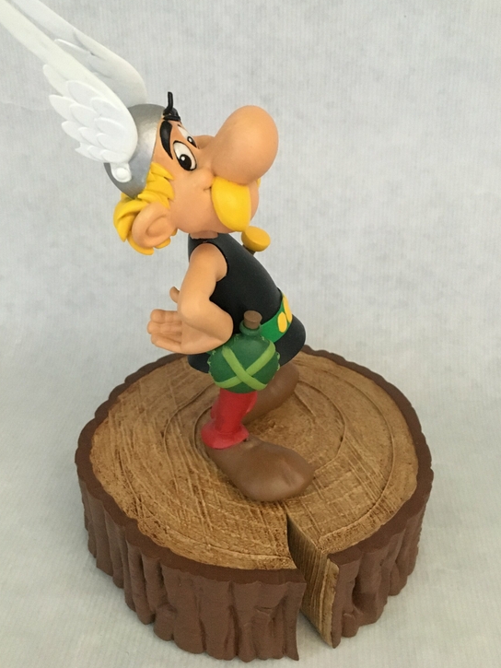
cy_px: 309
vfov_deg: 56.7
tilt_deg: -29.1
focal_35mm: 32
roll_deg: -0.8
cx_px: 231
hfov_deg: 44.1
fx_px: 617
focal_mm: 4.15
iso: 320
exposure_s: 1/17
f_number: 2.2
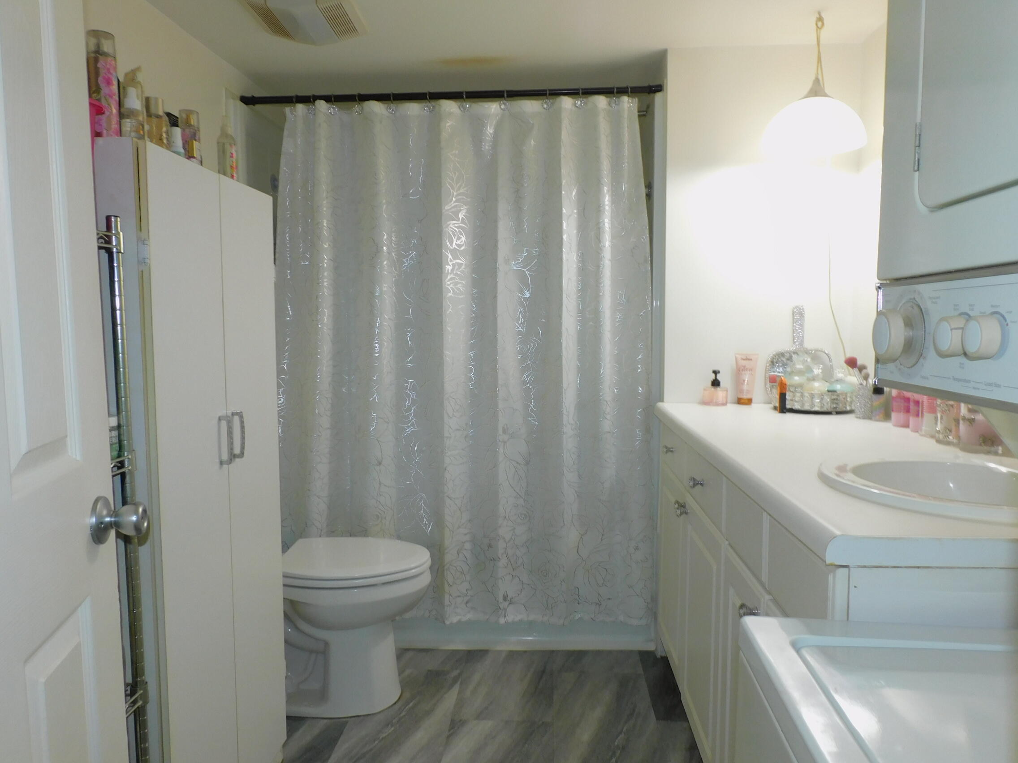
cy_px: 382
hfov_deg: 71.6
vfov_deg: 56.8
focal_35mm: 24
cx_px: 509
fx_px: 706
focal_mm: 4.3
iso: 125
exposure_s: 1/30
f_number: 3.3
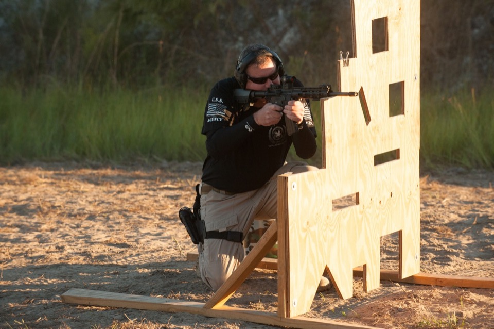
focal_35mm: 160
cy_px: 164
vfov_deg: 8.6
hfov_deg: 12.9
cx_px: 247
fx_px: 2193
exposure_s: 1/1600
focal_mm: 160
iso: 2000
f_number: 5.6
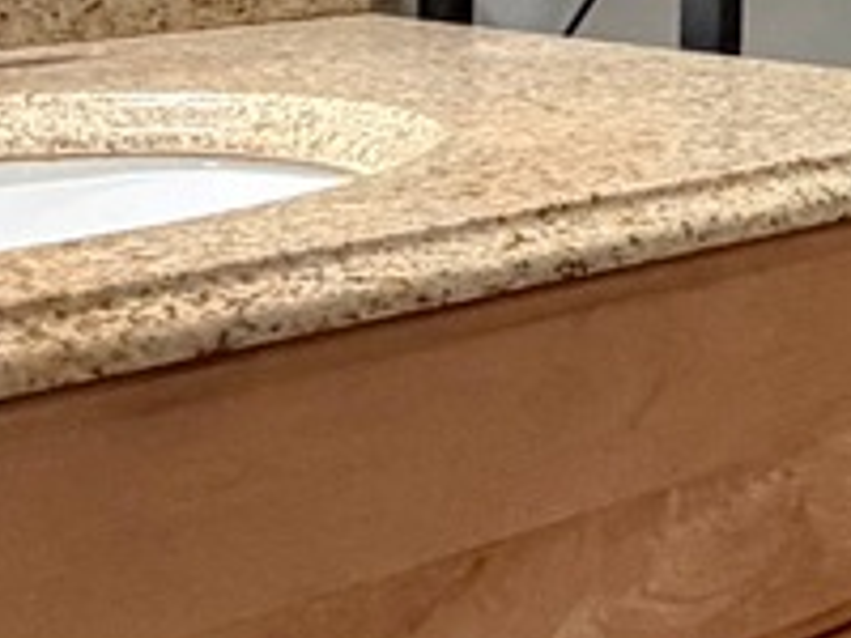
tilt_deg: -0.7
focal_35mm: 101
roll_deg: +0.1
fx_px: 2483
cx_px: 1425
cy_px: -268
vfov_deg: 13.9
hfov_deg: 16.8
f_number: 2.2
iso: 320
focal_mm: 2.22
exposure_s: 1/60
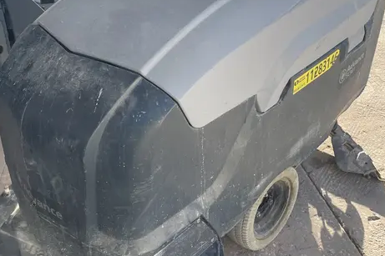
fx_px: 460
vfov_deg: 30.6
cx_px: 170
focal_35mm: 43
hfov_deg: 45.4
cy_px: 60
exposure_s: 1/670
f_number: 1.6
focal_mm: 4.2
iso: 32
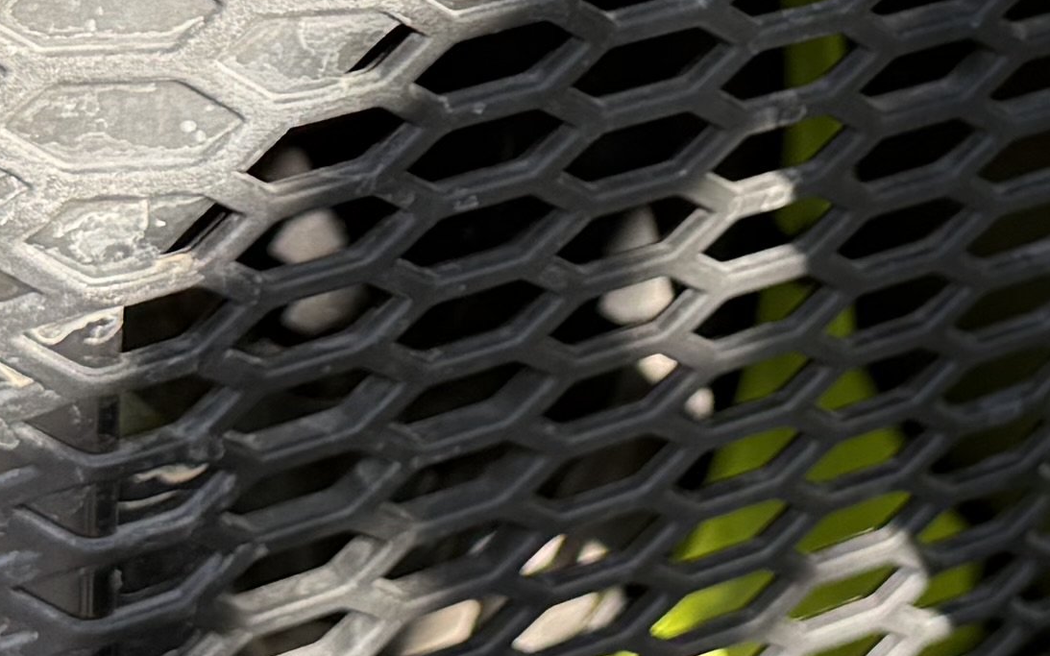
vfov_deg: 9.8
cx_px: 1121
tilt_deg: -26.6
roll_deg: -3.9
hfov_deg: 15.3
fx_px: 3806
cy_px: -51
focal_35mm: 133
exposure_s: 1/470
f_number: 1.78
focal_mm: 6.76
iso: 80
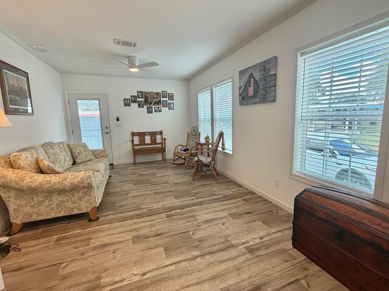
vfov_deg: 74.7
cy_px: 146
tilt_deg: -8.6
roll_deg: +1.5
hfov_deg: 90.9
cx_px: 205
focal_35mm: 17
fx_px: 191
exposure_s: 1/120
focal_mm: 2.22
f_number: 2.2
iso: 125
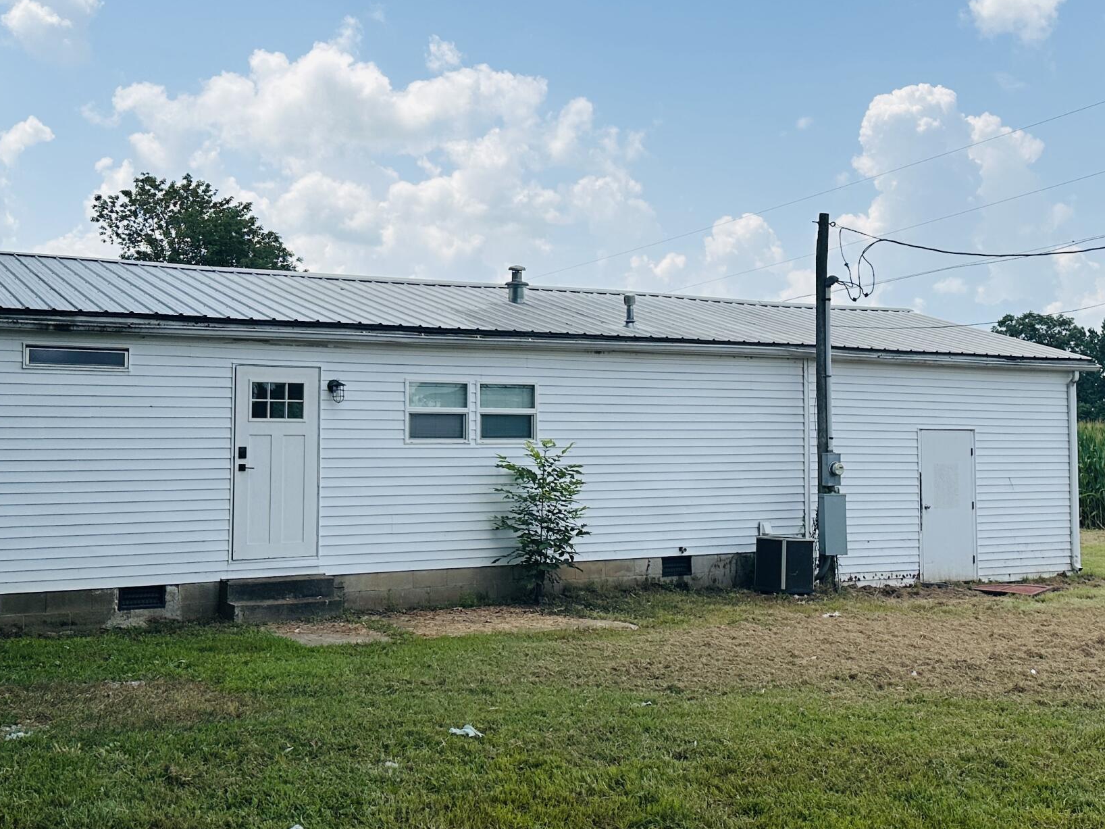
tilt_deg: +3.5
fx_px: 1405
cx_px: 606
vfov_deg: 32.9
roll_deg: +0.1
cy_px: 378
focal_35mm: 44
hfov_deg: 42.9
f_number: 1.78
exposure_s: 1/5848
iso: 80
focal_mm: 6.86
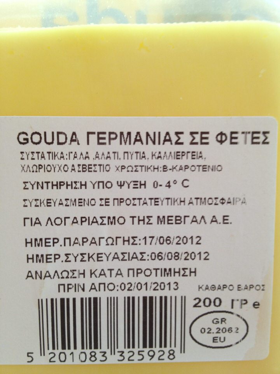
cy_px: 187
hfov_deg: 40.7
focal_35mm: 35
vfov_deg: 52.6
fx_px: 377
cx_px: 140
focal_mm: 4.28
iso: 64
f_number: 2.4
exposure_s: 1/20
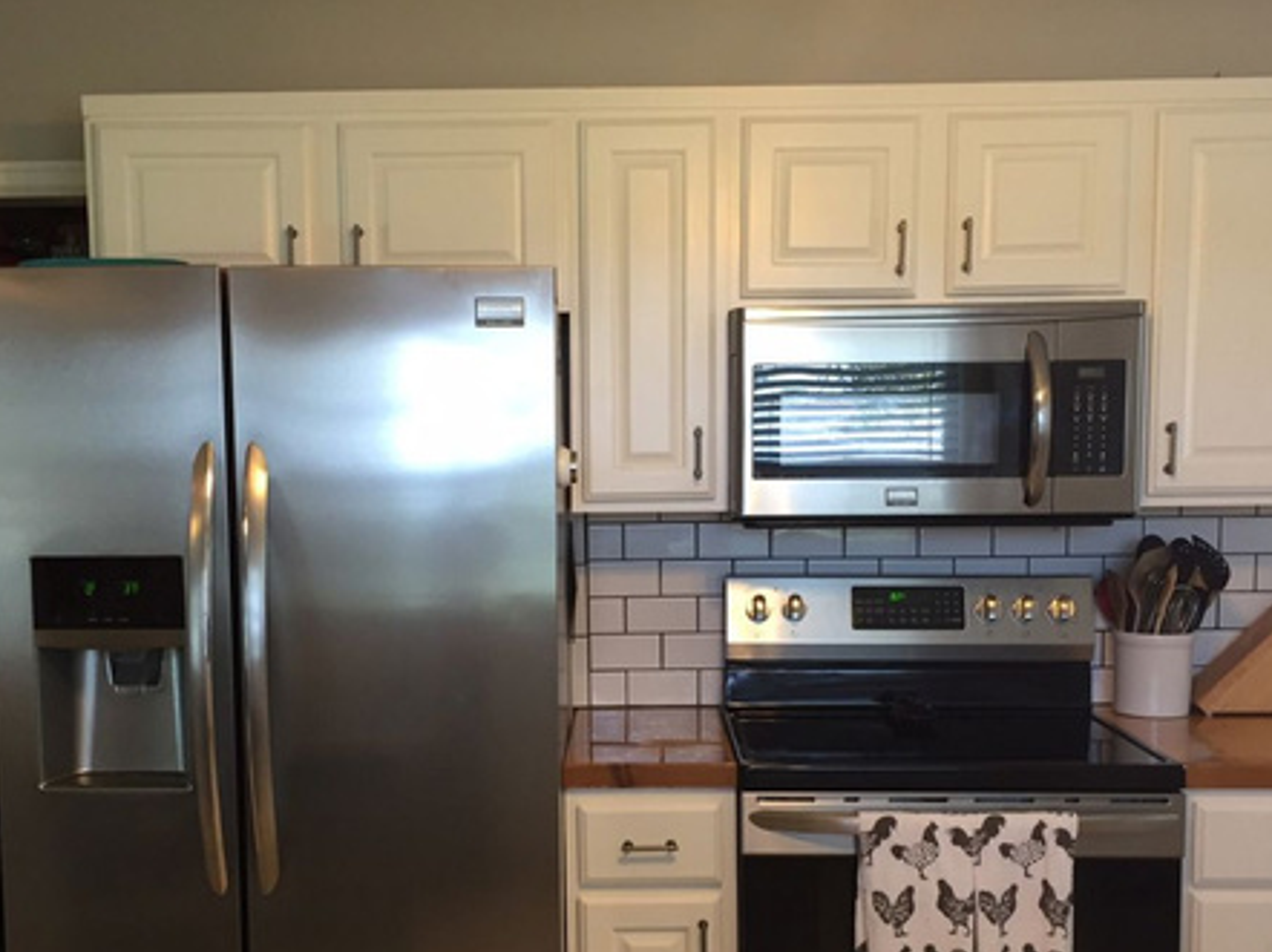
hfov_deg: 44.8
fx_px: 1542
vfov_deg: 34.1
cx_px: 590
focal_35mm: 42
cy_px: 613
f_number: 2.2
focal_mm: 4.15
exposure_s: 1/30
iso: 64
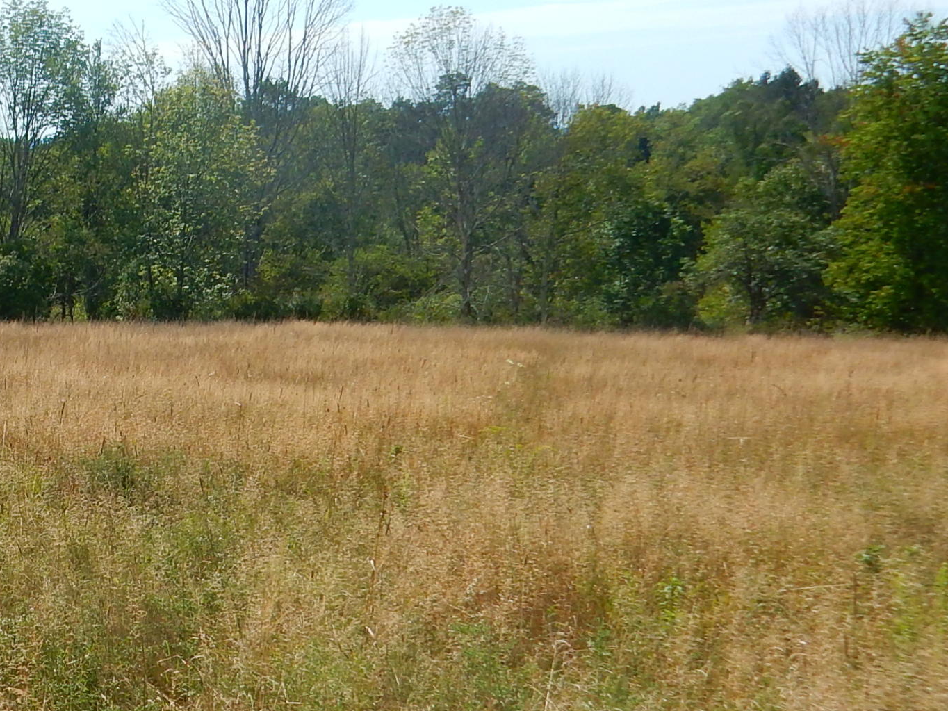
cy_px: 498
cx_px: -45
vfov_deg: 22.1
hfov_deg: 27.4
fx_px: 1807
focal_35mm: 66
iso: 125
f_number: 4
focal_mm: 5.4
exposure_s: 1/1000
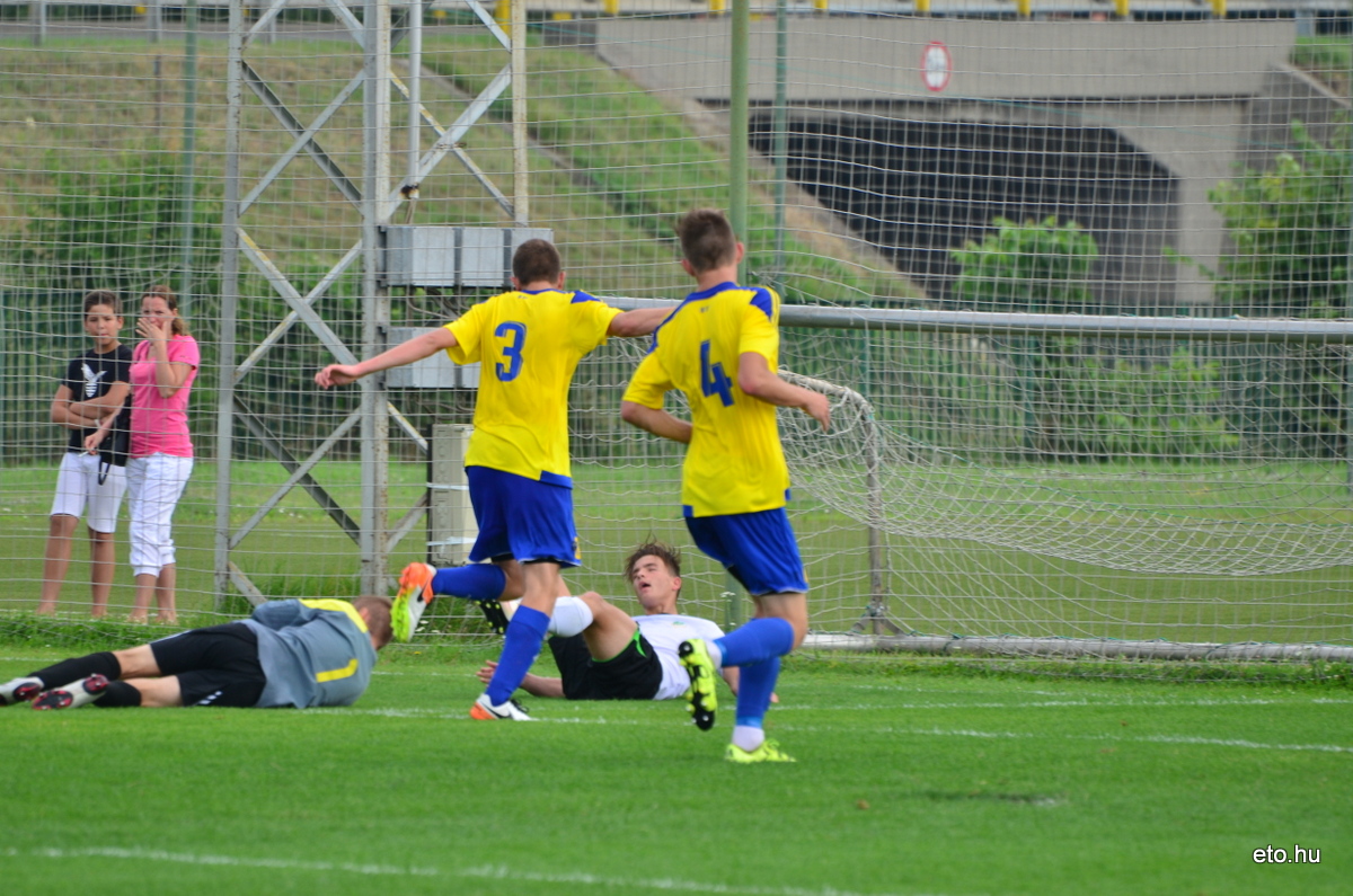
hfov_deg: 4.6
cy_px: 448
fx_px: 16879
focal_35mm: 450
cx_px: 676
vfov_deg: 3.0
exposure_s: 1/500
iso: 250
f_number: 5.6
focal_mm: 300
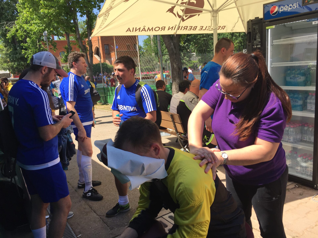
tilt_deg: -8.5
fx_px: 266
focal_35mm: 29
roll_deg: +4.0
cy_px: 119
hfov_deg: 61.7
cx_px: 159
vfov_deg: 48.2
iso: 32
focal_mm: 4.15
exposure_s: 1/964
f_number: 2.2
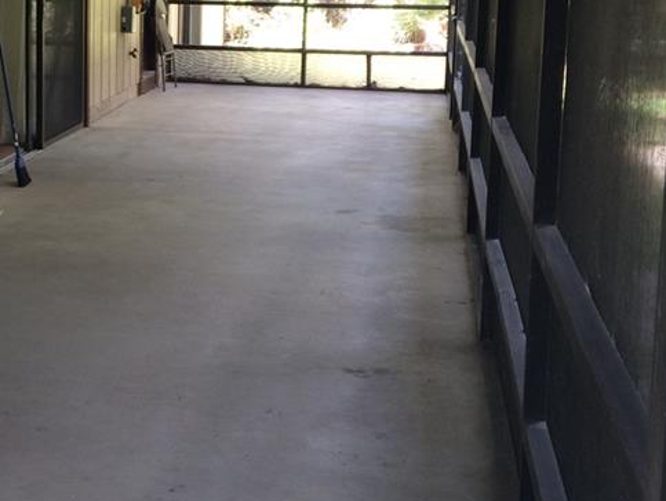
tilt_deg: -7.7
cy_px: 153
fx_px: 1386
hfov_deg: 26.5
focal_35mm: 72
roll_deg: +0.2
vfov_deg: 20.4
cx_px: 135
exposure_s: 1/30
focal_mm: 4.15
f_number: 2.2
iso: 40
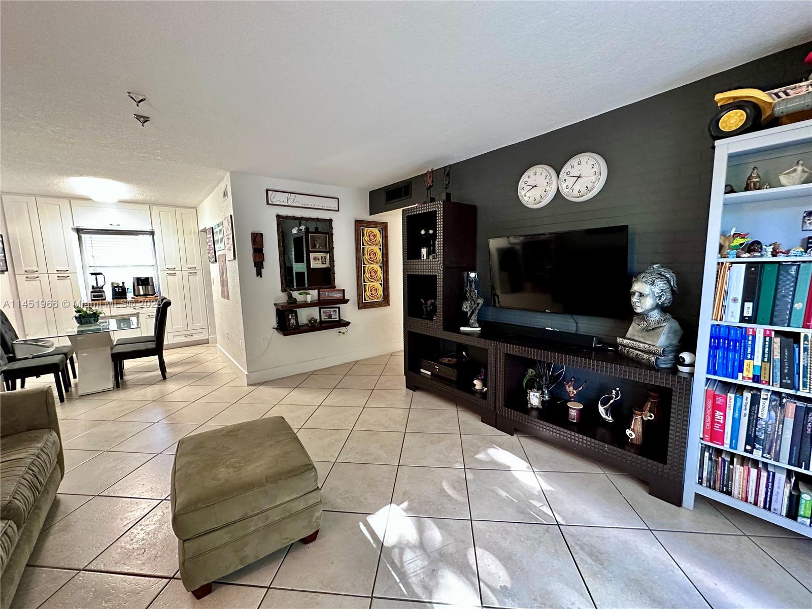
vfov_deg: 85.7
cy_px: 304
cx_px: 406
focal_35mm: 14
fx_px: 328
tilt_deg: -7.3
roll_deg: +0.9
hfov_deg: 102.1
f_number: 2.2
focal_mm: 2.22
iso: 500
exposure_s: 1/60
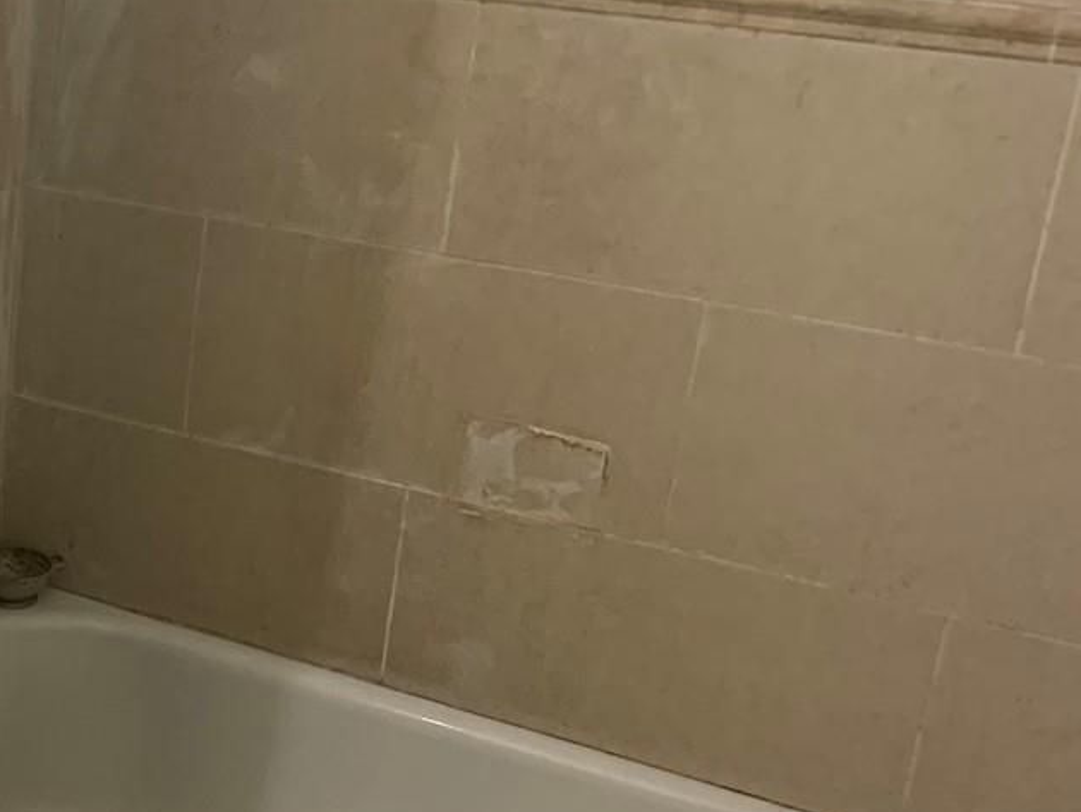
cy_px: 465
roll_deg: -1.2
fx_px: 2062
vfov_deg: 22.3
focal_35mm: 66
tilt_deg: -20.7
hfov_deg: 26.3
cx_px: -196
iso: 160
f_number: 1.8
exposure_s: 1/60
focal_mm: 4.25
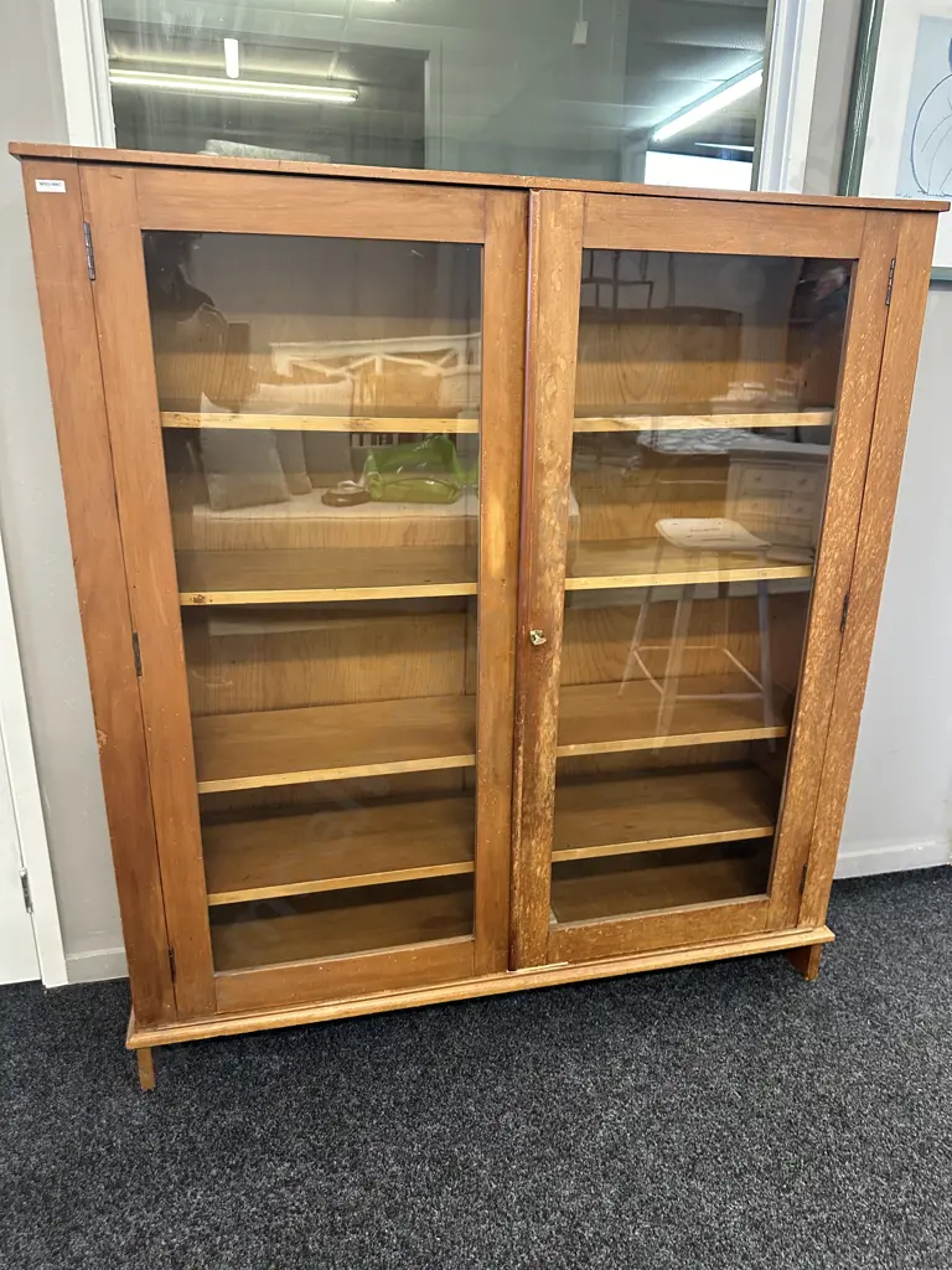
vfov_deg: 71.6
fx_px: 880
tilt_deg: -17.8
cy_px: 635
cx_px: 476
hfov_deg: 56.8
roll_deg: -1.2
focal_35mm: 24
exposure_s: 1/50
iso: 320
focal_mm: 6.86
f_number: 1.78
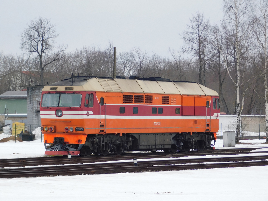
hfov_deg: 10.7
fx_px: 1425
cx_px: 134
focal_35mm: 184
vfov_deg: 8.1
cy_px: 100
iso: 125
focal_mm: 32.7
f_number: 5.4
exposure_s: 1/200
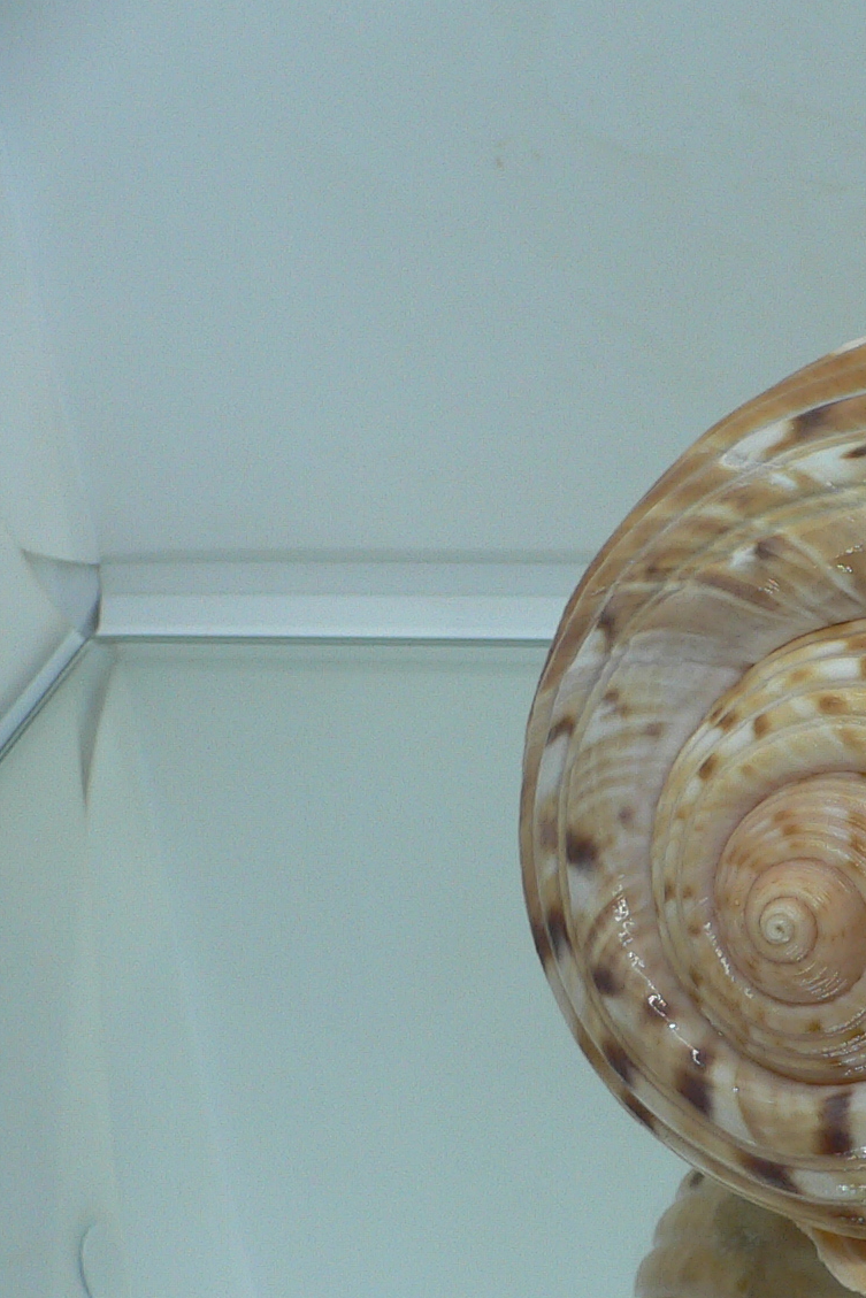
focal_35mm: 65
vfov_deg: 30.9
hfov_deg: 19.4
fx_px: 2345
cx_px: 1098
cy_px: 776
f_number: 2.8
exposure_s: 1/60
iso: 80
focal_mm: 4.6
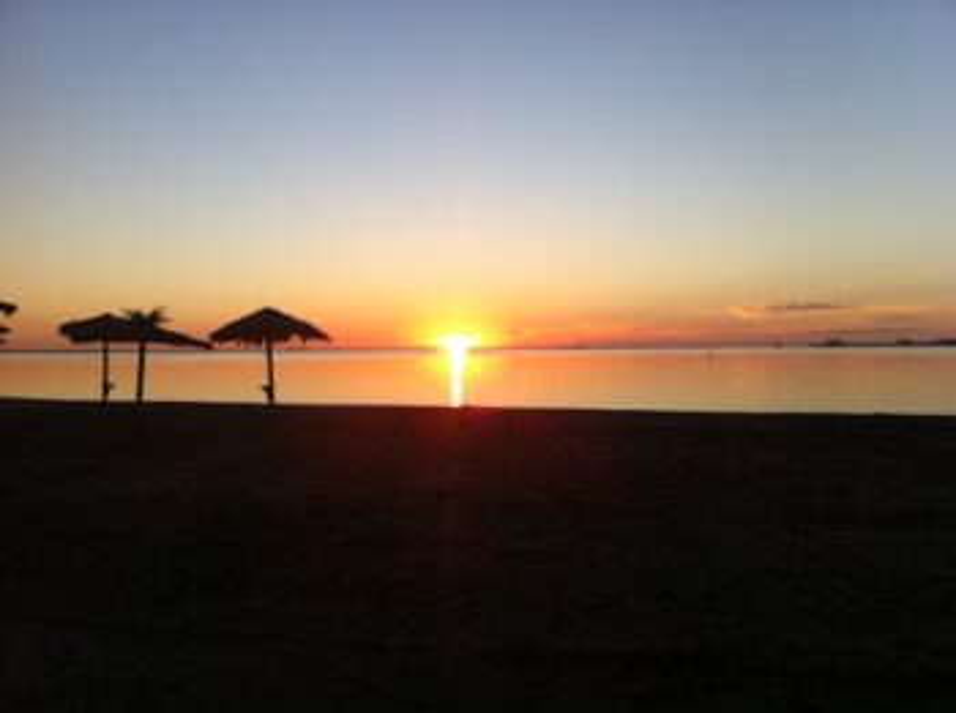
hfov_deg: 52.7
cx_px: 478
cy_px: 356
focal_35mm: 35
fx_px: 965
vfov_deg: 40.6
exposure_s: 1/359
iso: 80
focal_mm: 3.85
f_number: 2.8
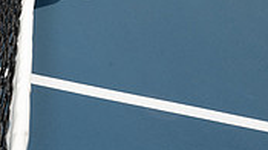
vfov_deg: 12.4
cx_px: 47
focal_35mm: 81
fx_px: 575
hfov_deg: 25.7
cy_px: -185
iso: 100
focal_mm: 30
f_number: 11
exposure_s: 1/250
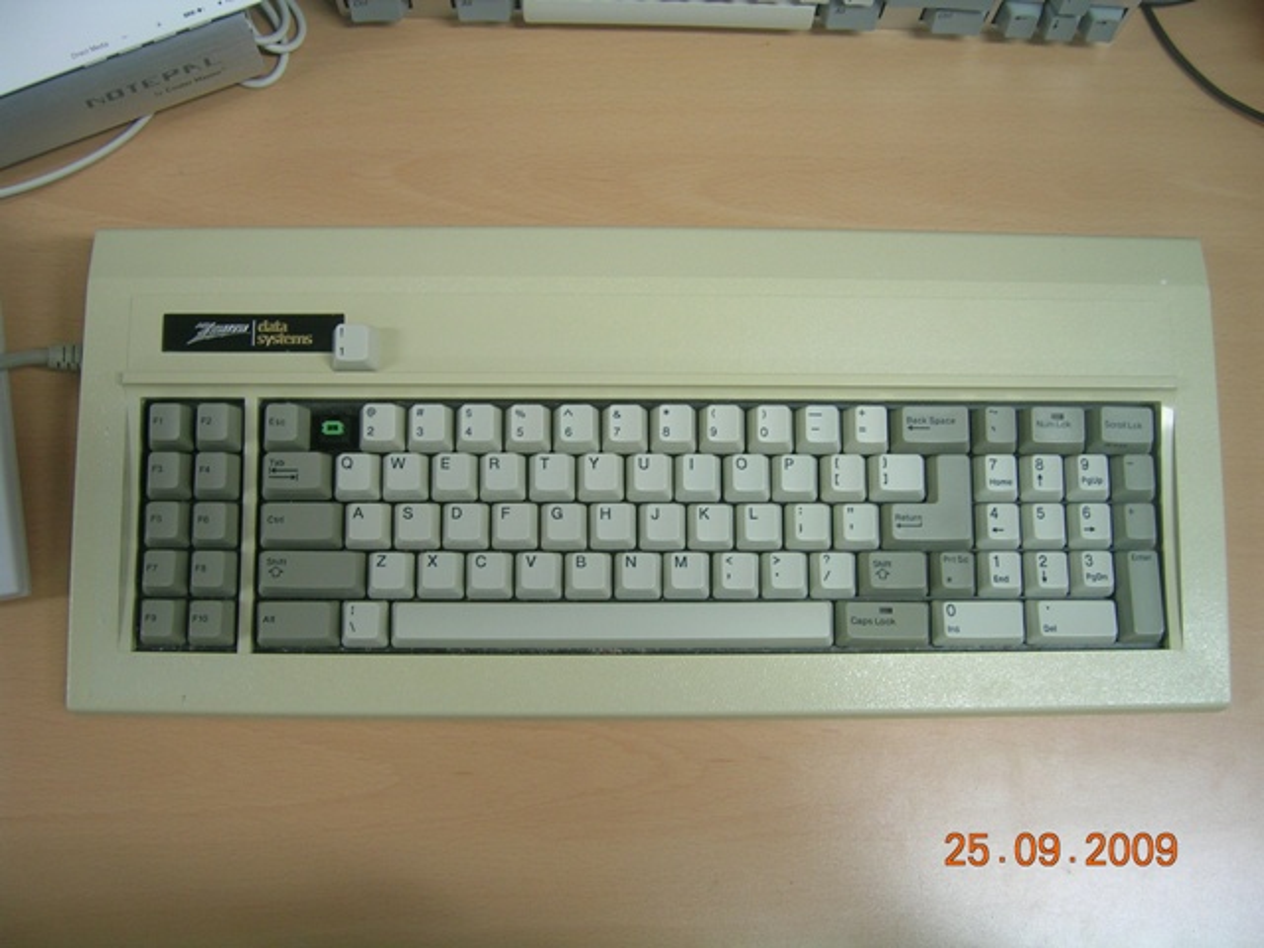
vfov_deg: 40.7
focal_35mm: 35
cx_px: 632
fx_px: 1278
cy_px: 474
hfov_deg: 52.6
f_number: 2.8
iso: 50
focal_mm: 5.4
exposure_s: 1/15.9
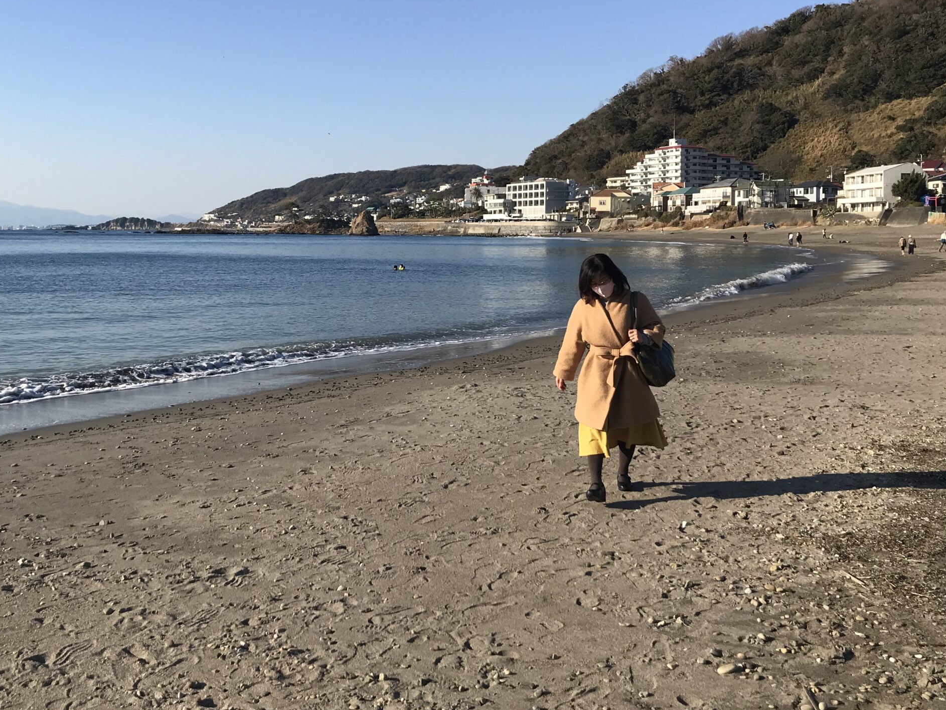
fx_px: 1039
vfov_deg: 37.5
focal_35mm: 38
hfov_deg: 48.6
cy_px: 266
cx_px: 365
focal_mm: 3.99
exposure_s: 1/2591
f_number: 1.8
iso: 20
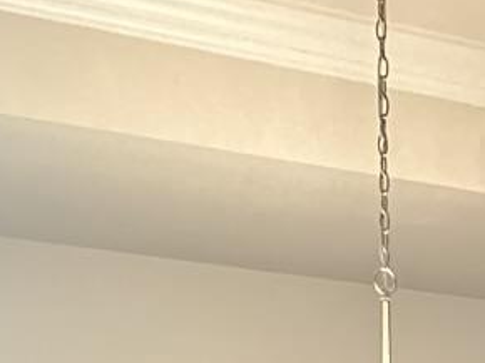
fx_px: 1386
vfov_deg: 12.4
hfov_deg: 19.6
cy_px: 810
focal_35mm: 99
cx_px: 413
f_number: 2.2
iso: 800
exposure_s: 1/60
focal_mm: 2.22
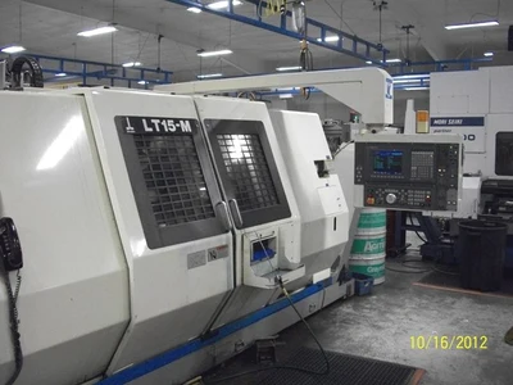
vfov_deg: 40.7
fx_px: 519
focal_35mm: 35
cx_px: 256
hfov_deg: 52.6
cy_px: 192
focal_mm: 6.3
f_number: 3.1
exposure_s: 1/125
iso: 618
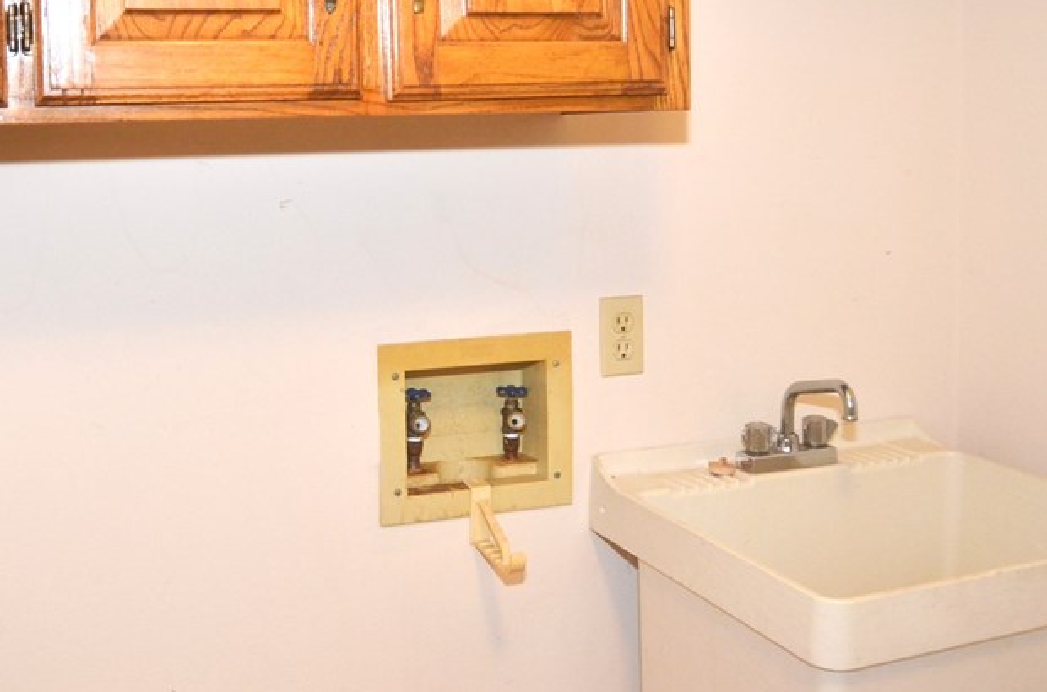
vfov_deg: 23.1
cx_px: 352
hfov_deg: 34.3
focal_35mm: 58
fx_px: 1683
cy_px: 210
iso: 800
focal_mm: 22
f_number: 4
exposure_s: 1/60
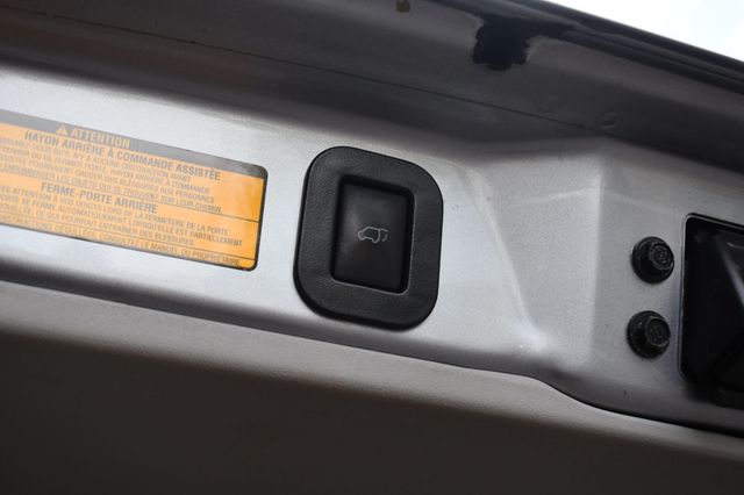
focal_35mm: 48
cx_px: 372
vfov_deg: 28.0
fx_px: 991
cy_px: 248
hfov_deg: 41.1
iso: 400
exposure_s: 1/250
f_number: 5.6
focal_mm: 32
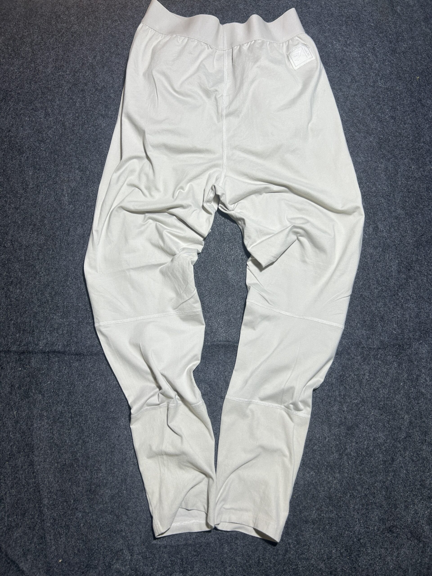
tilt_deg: -56.3
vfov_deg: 67.3
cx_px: 216
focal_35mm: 26
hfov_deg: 53.1
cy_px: 288
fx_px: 433
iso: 50
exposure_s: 1/100
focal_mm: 5.7
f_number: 1.5
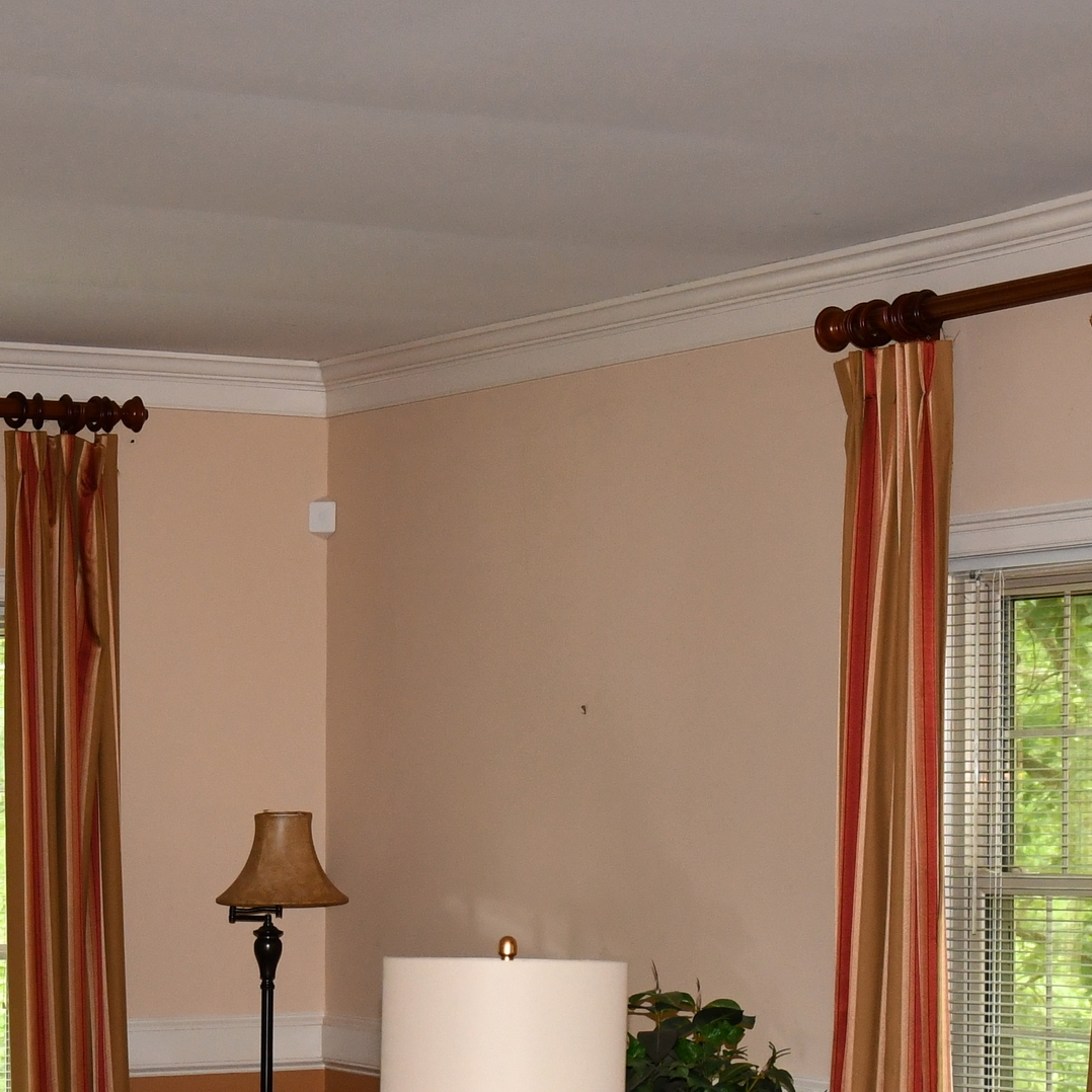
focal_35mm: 109
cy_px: 908
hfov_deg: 16.0
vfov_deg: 15.8
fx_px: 3890
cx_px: 416
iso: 900
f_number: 4.2
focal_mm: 30
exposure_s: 1/60
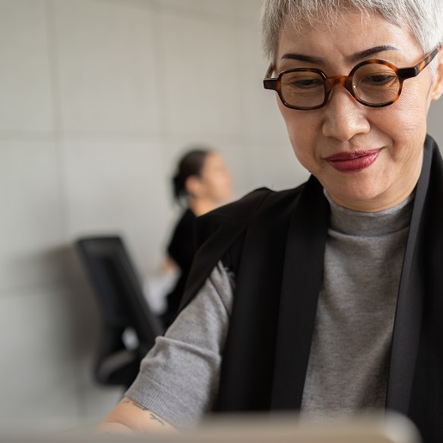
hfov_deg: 28.3
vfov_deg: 29.1
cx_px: 373
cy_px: 222
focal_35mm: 59
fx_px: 854
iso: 160
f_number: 2.2
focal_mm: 35
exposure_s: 1/160
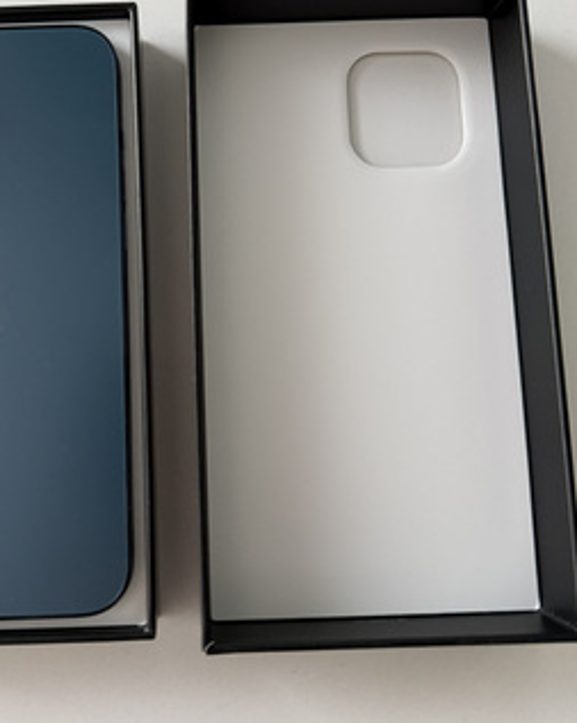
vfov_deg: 48.7
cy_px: 274
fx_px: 791
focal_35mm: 37
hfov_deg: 39.6
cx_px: 190
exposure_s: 1/60
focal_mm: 6.76
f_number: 1.78
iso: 500
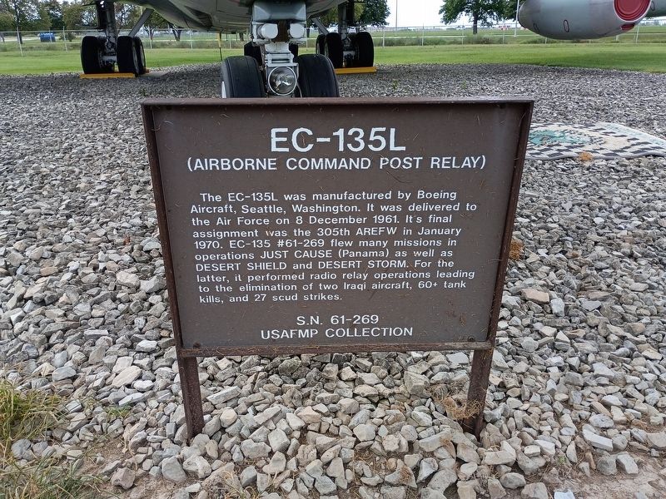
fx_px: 558
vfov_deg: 48.2
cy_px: 250
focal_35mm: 29
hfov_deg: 61.7
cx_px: 333
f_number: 1.8
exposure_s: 1/391
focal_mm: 4.27
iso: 100
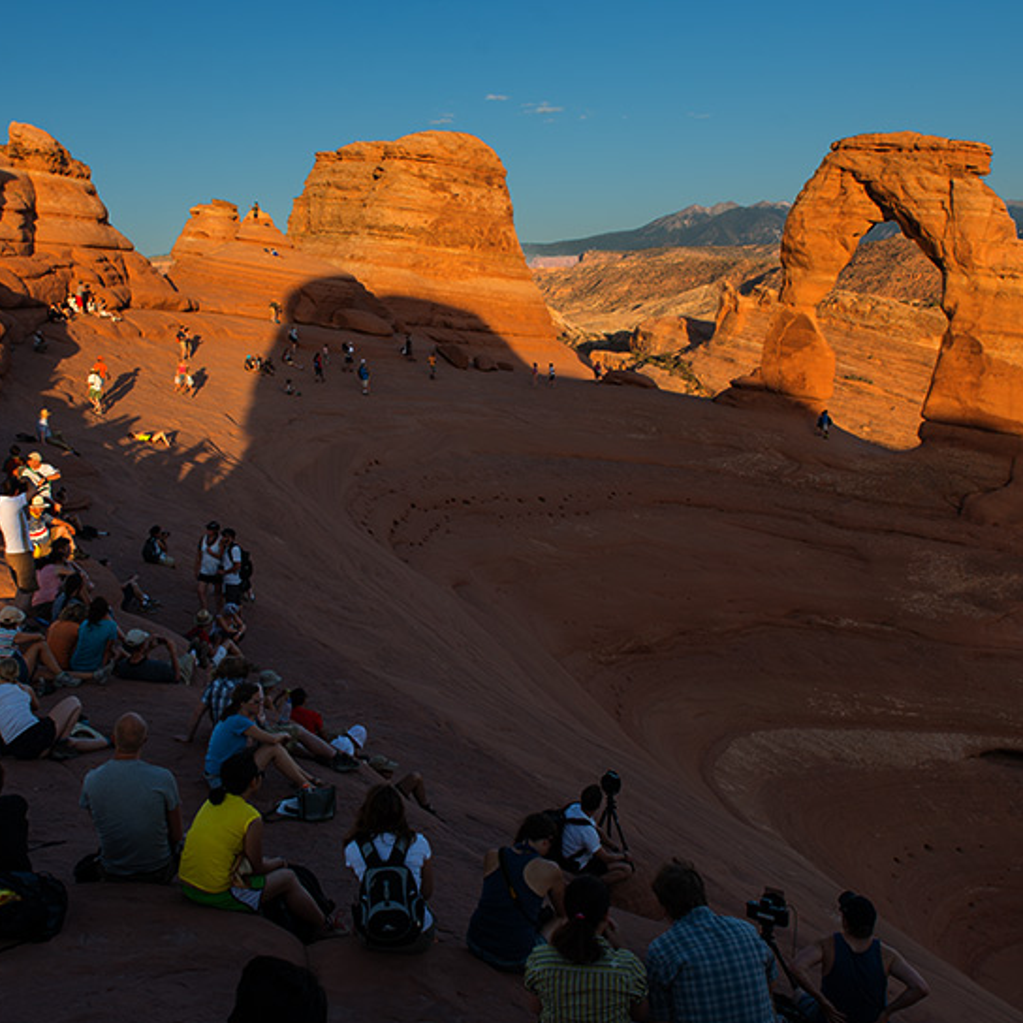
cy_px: 556
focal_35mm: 36
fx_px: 1204
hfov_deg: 46.0
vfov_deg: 46.0
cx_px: 453
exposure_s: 1/40
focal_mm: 24
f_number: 7.1
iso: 100
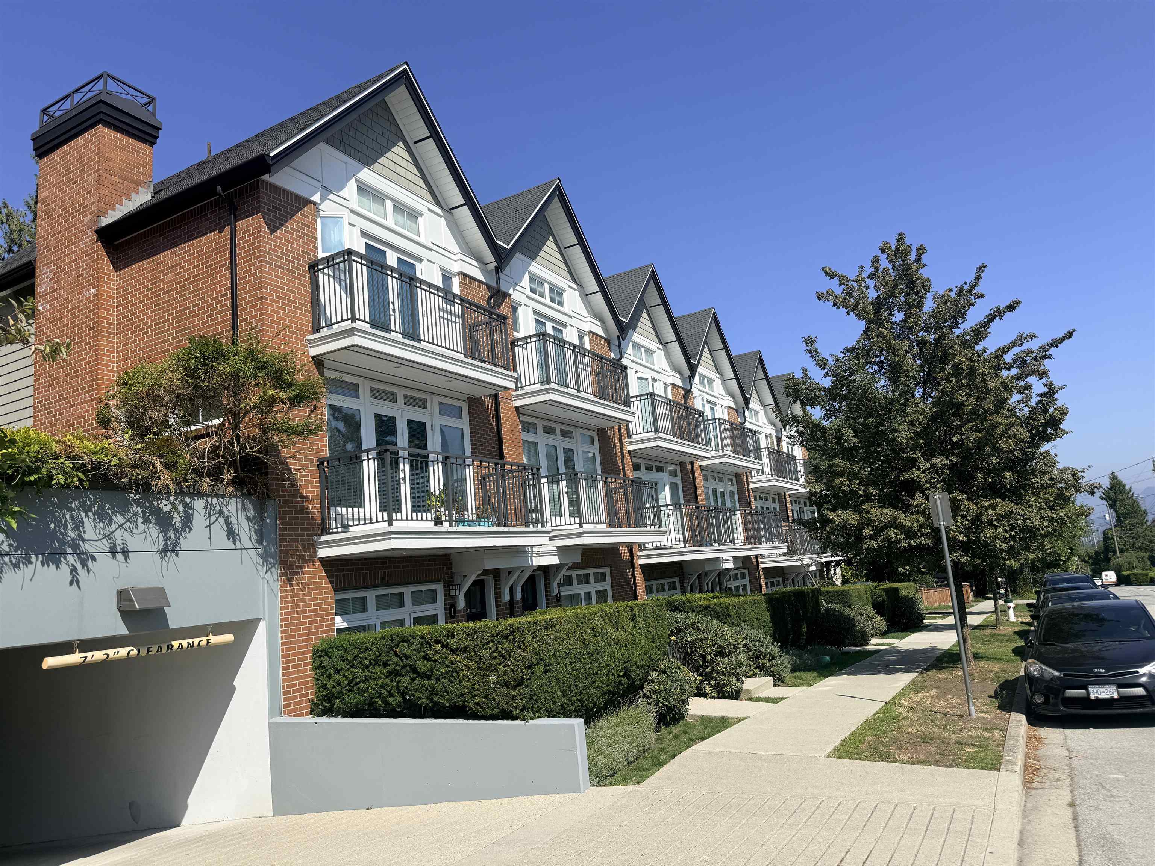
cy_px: 433
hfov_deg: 71.6
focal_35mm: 24
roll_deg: +5.0
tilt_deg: +10.0
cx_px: 578
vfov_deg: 56.8
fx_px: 801
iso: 80
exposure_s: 1/5714
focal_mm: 6.76
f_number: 1.78
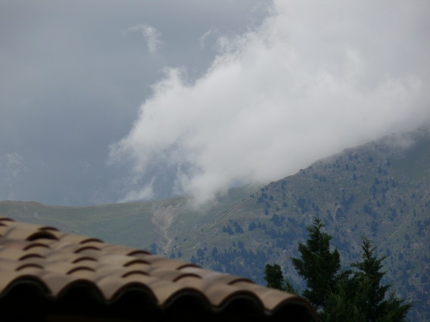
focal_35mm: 372
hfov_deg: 5.3
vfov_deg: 4.0
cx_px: 215
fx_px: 4621
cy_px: 161
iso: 100
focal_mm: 78.7
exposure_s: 1/250
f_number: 5.6
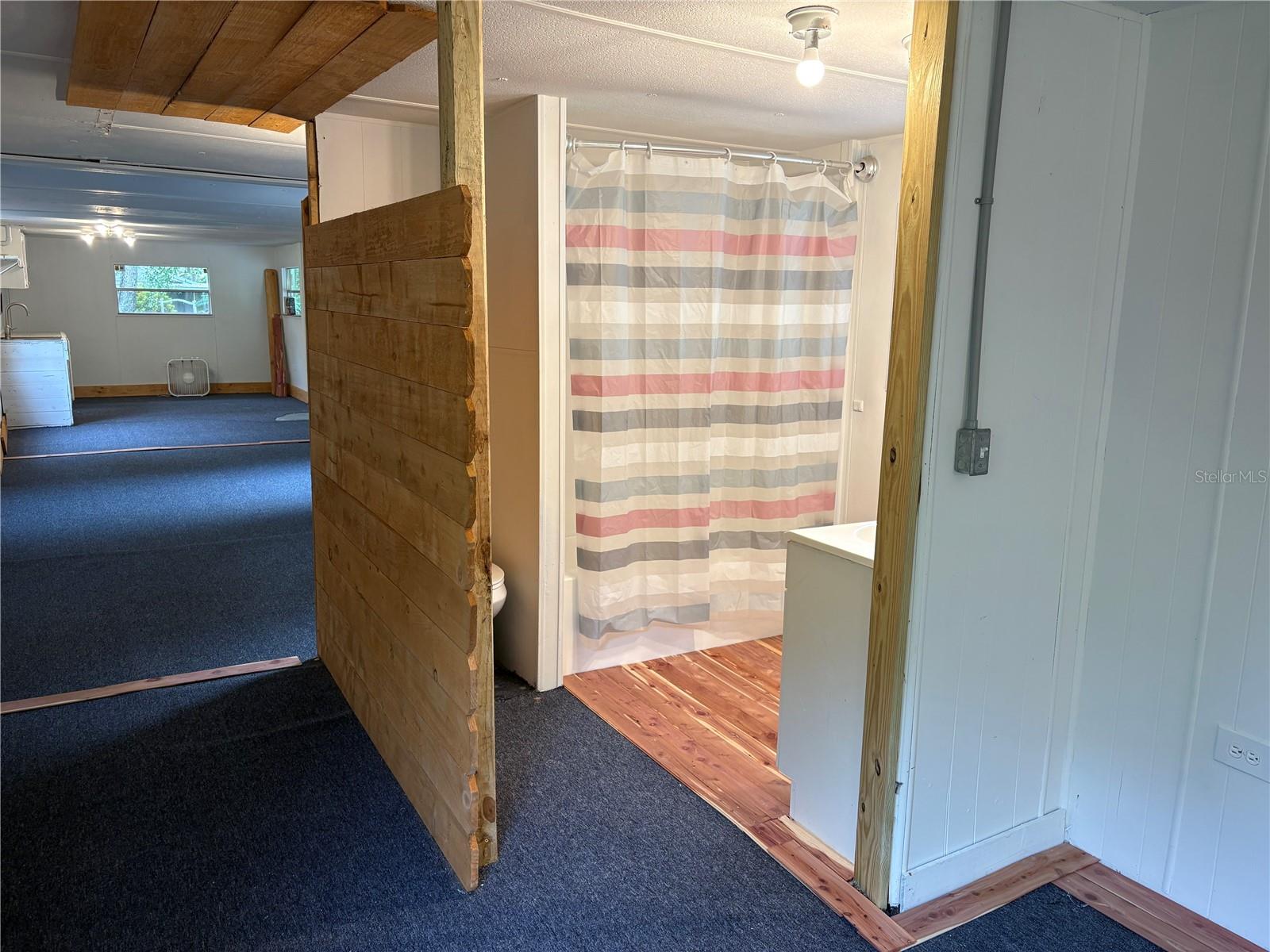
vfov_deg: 53.1
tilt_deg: -11.5
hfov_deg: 67.3
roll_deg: -1.2
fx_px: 954
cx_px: 635
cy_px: 476
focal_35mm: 26
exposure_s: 1/60
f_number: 1.6
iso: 80
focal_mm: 5.96
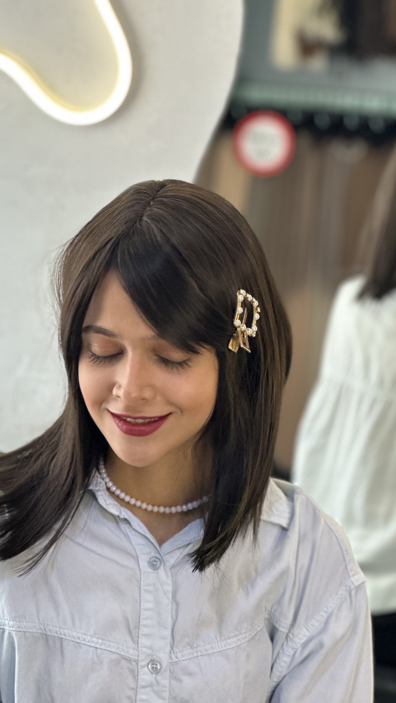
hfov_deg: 12.1
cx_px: 133
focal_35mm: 100
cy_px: 381
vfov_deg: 21.4
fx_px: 1866
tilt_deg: -12.0
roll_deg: -4.0
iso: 125
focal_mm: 9
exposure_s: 1/50
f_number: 2.8
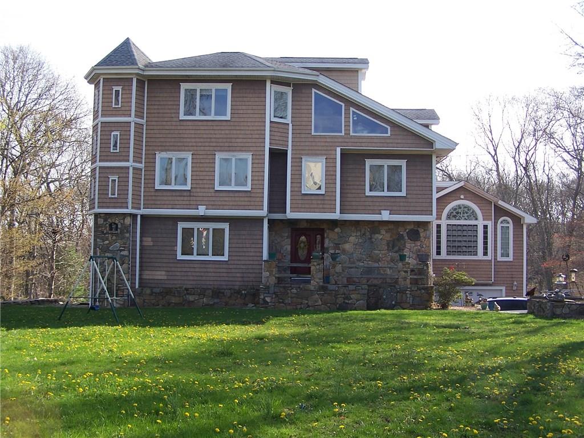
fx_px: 675
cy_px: 219
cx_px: 292
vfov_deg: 36.0
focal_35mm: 40
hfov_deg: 46.8
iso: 80
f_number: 2.8
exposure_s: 1/400
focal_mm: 6.7
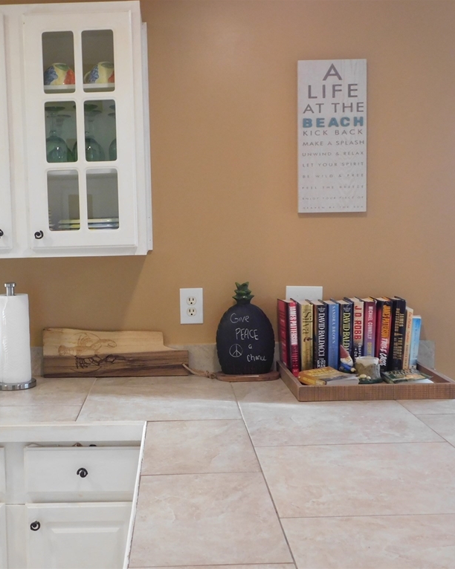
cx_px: 148
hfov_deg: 31.8
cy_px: 284
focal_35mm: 47
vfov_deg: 39.6
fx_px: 792
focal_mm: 6.3
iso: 250
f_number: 3.5
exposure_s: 1/30
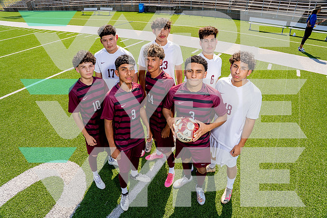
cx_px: 164
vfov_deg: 62.0
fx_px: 182
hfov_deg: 84.0
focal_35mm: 20
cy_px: 109
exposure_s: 1/250
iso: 320
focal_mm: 20
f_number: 11
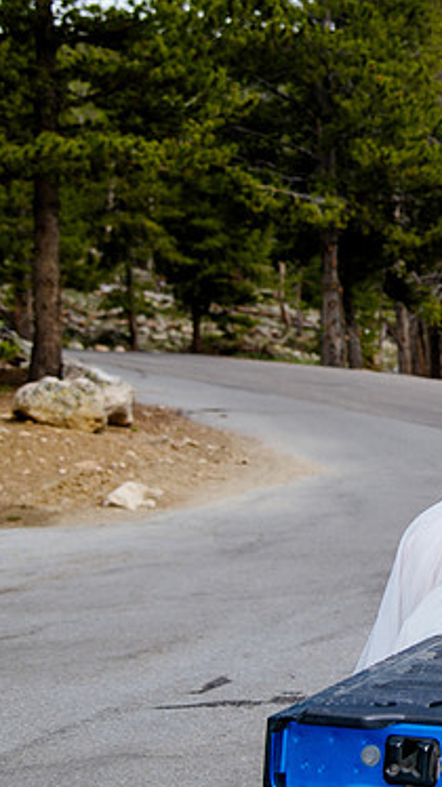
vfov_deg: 22.9
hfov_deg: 12.4
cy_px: 305
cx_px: 667
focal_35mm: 93
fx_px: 1940
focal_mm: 46
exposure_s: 1/640
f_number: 5
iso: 250
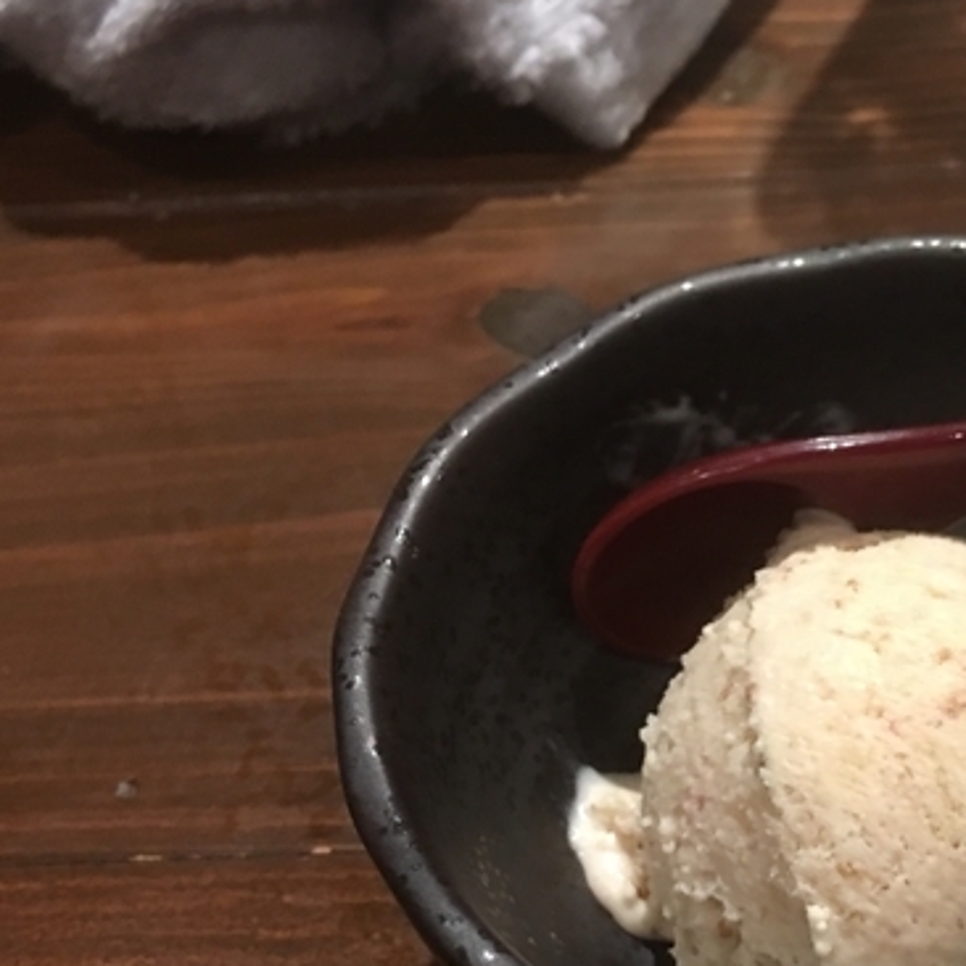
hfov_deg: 29.7
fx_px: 1768
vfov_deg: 29.9
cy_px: 757
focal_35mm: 56
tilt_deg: -51.6
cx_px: 810
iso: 100
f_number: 2.2
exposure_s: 1/8
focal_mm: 4.15
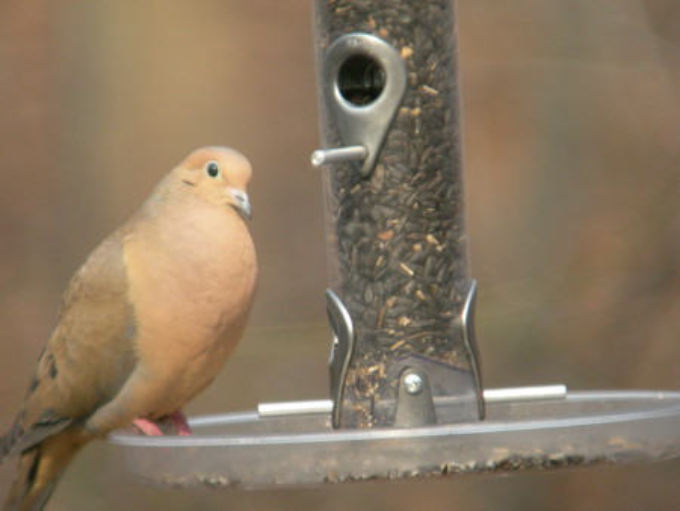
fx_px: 2221
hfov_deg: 17.4
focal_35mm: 113
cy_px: 256
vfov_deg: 13.1
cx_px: 340
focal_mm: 23.4
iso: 400
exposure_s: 1/270
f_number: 4.9
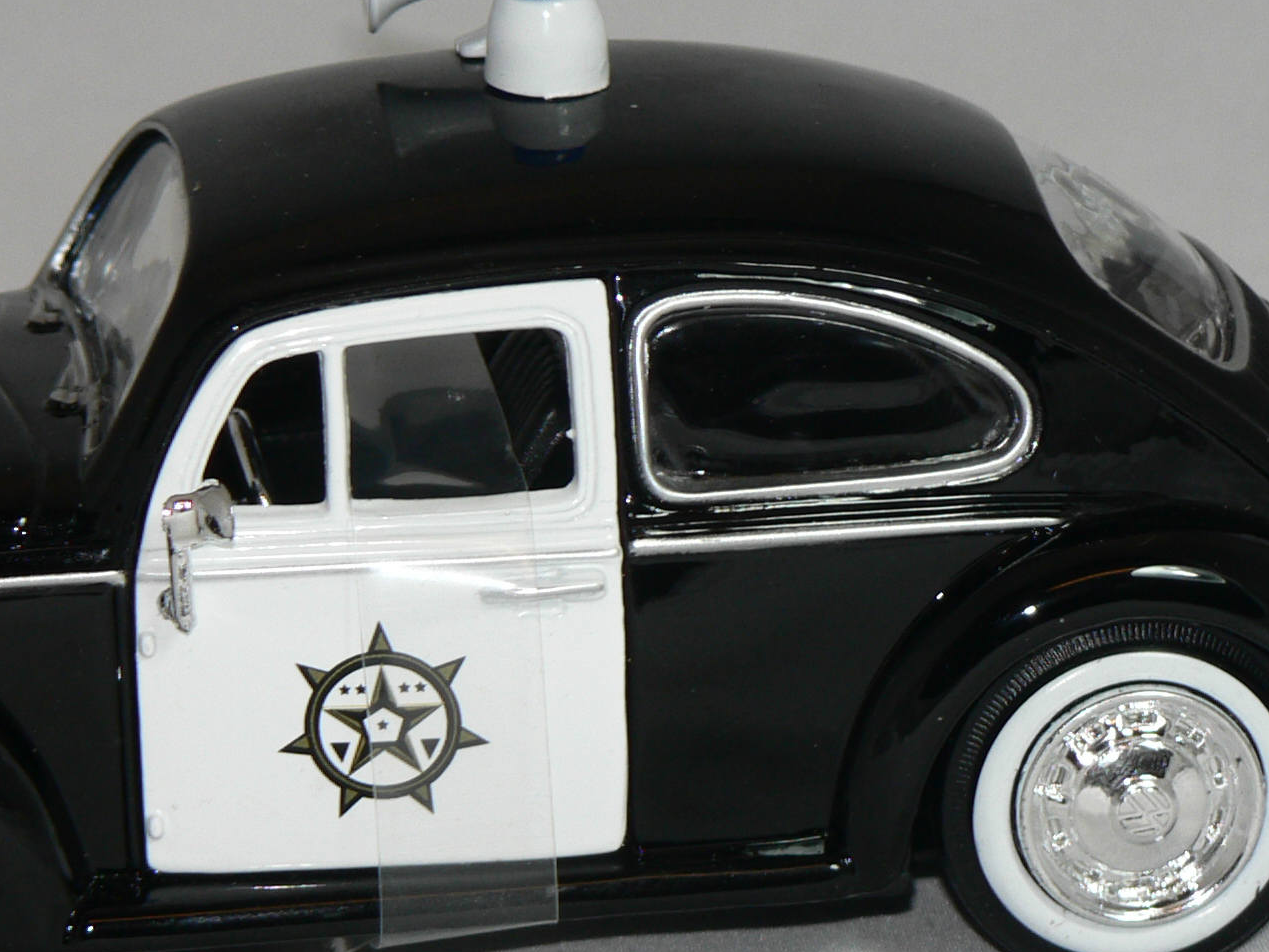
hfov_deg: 8.4
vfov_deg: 6.3
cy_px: 580
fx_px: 8652
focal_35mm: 236
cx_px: 446
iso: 80
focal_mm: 19.5
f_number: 3.2
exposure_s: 1/60
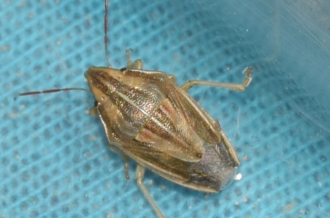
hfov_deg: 16.1
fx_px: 1166
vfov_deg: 10.7
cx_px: 165
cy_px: 109
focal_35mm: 128
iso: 100
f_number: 11
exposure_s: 1/160
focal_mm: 85
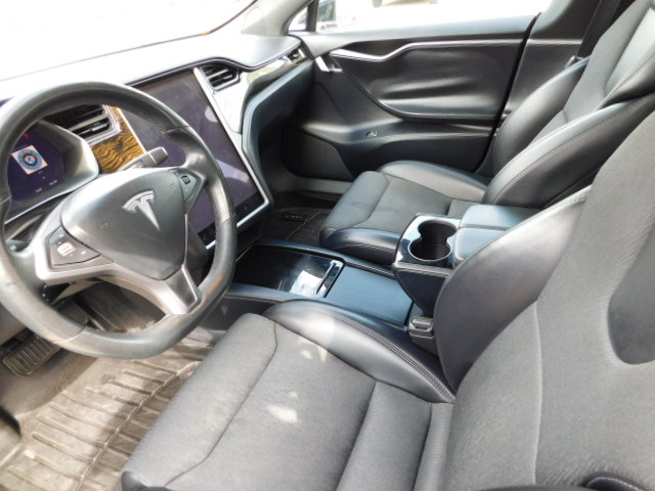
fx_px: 435
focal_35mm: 23
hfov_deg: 73.9
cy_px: 246
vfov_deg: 58.9
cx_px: 328
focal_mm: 4
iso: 125
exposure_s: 1/40
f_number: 3
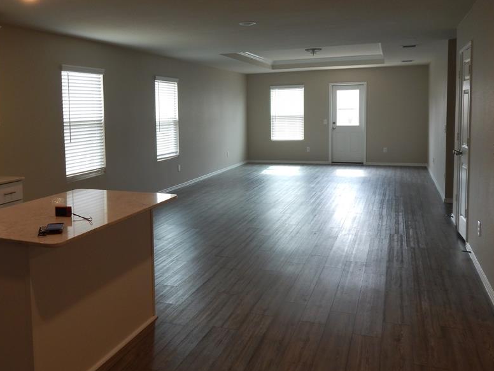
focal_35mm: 33
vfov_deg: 42.8
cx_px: 198
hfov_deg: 55.0
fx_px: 471
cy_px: 152
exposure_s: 1/50
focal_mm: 4.5
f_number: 3.1
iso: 125
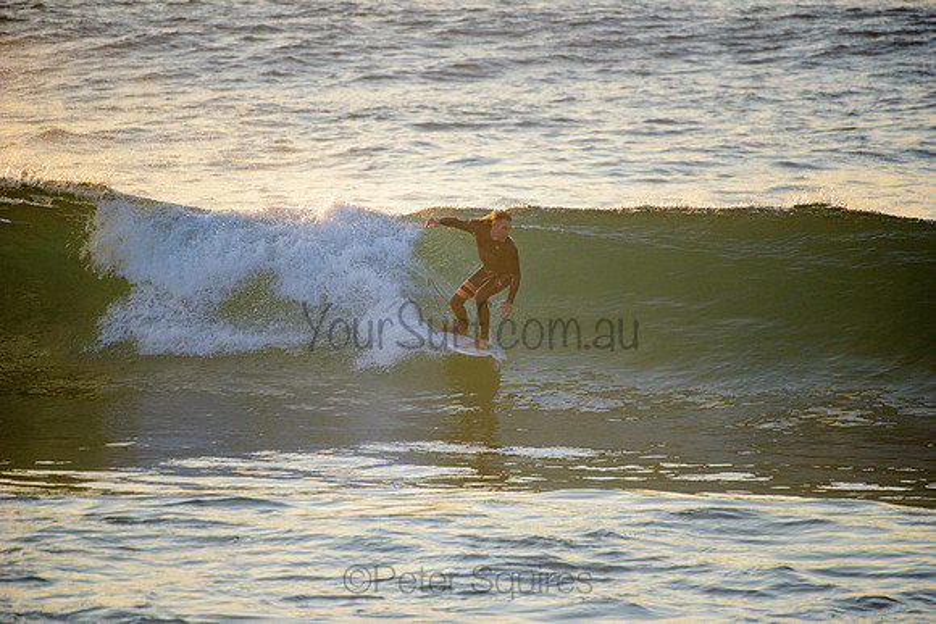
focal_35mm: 500
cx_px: 468
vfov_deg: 2.8
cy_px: 312
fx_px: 13002
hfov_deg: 4.1
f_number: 5.6
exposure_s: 1/2000
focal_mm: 500
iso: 720
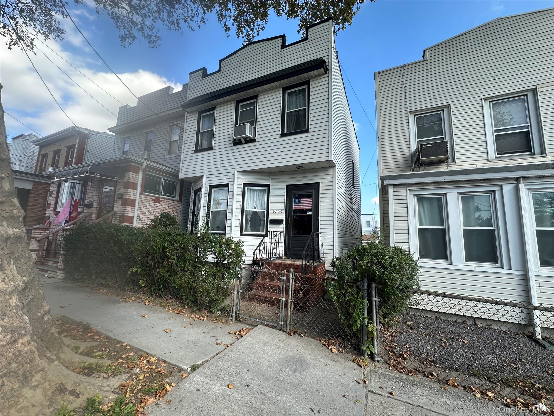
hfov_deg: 102.1
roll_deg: -2.3
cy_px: 208
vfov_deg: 85.7
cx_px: 277
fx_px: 224
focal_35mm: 14
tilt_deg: +10.0
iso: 40
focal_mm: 2.22
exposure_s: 1/437
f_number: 2.2
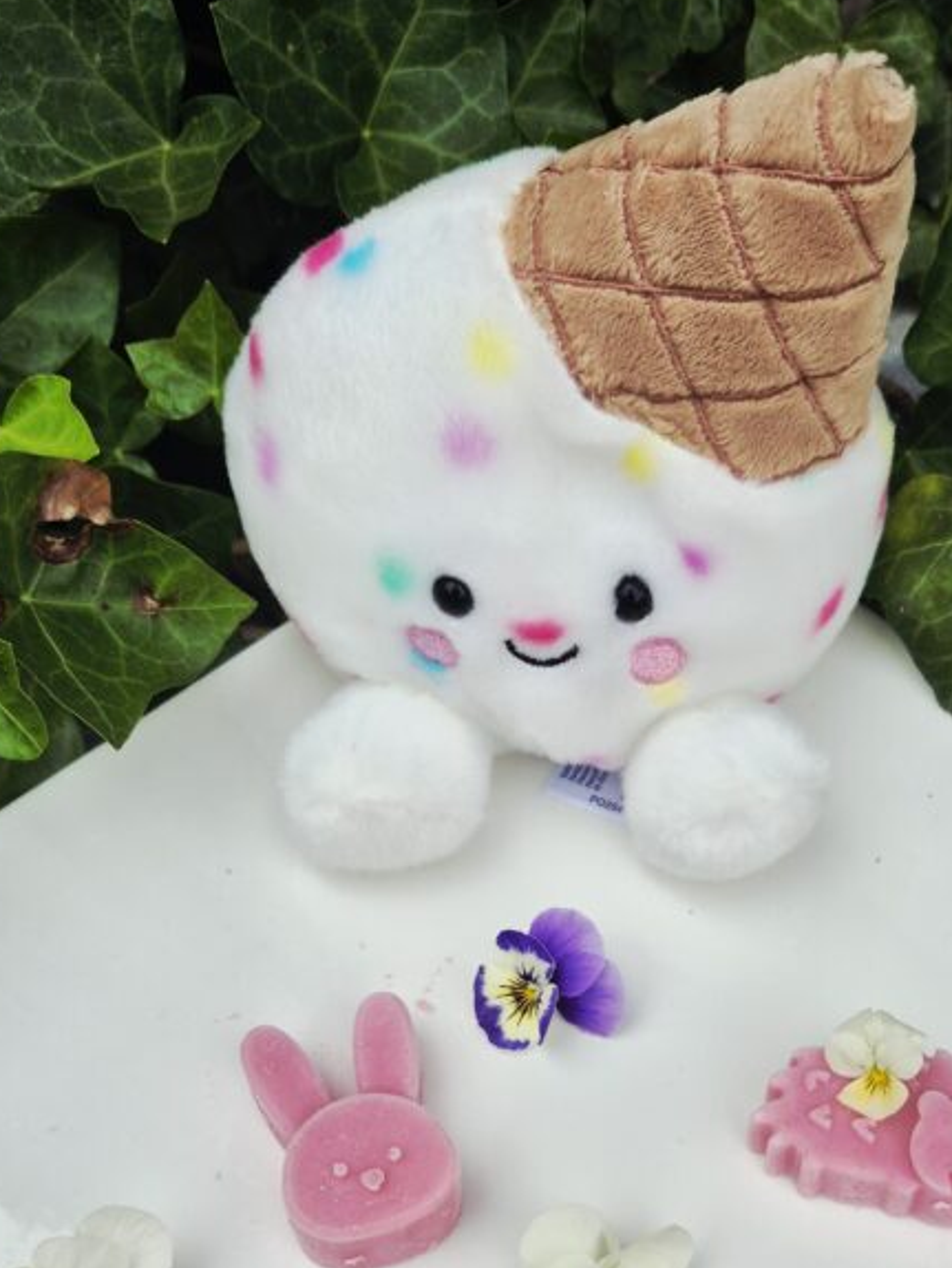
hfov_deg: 34.8
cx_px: 638
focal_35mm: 41
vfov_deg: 43.1
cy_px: 1060
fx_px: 1502
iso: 25
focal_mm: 5.4
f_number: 1.8
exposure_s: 1/336
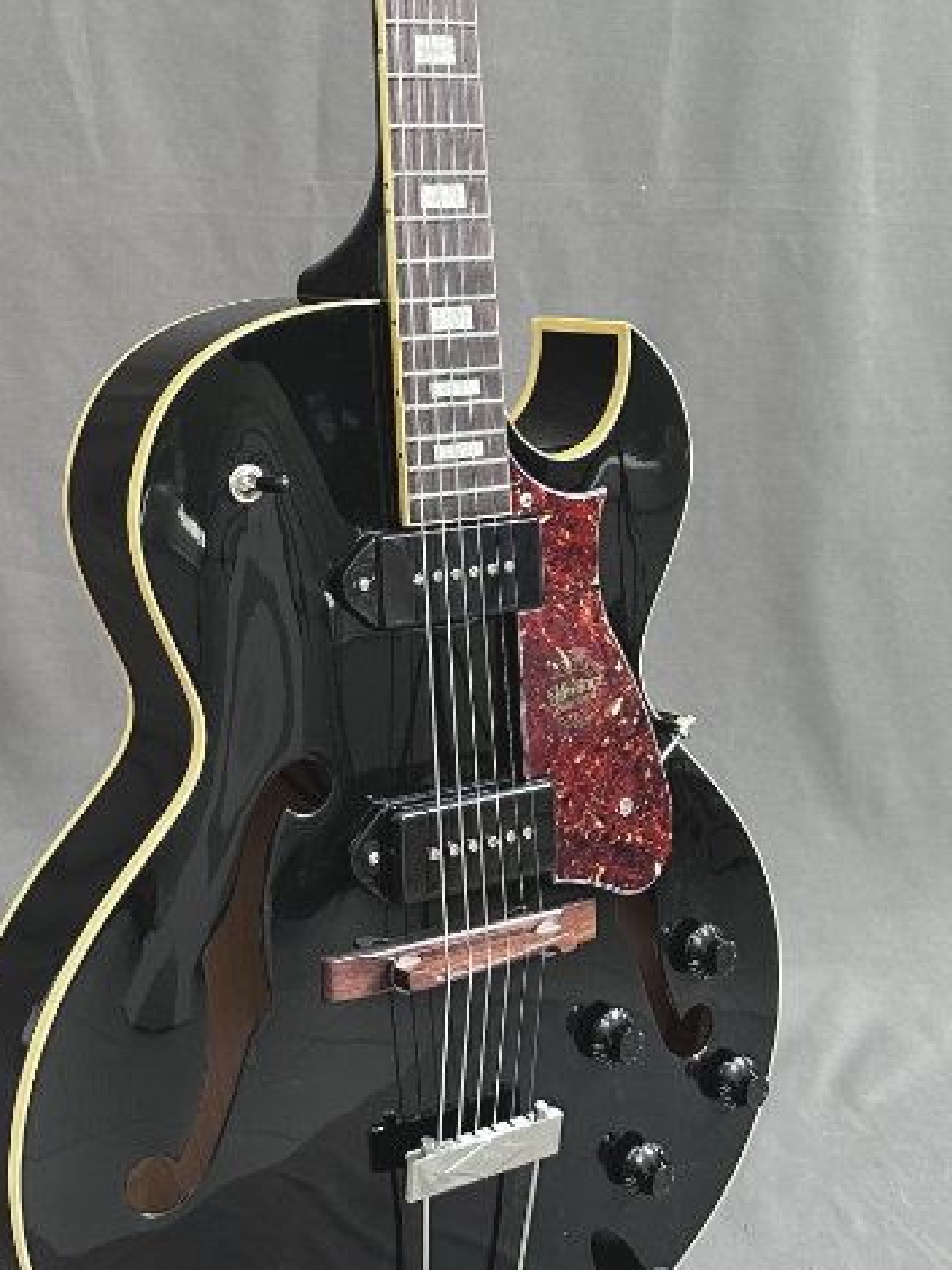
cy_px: 351
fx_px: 1871
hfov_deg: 28.3
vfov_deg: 36.8
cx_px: 302
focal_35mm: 51
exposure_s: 1/60
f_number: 1.8
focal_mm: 6.9
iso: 250
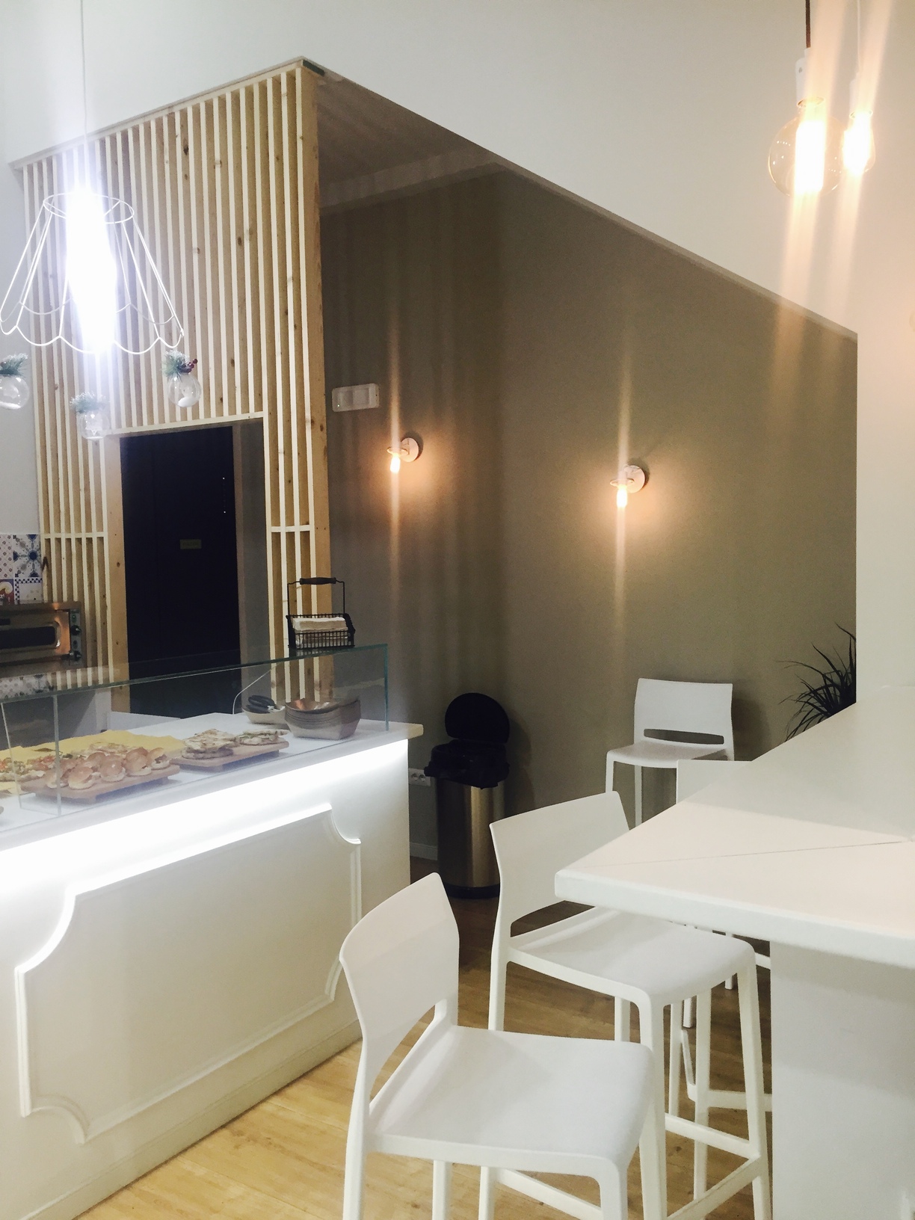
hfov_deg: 48.2
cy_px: 610
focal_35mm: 29
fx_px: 1022
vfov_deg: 61.7
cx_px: 458
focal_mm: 4.15
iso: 64
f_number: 2.2
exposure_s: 1/33
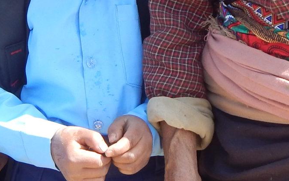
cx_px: 144
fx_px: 992
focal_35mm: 126
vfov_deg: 10.2
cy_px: -49
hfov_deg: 16.6
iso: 125
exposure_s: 1/250
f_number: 3.2
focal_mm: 5.6
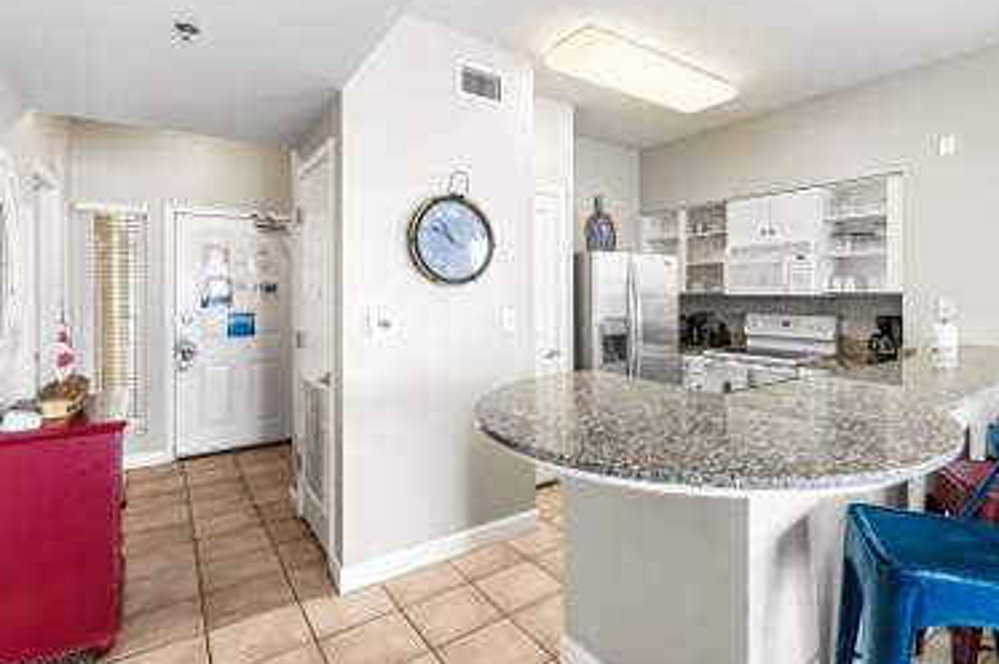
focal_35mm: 18
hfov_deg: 89.3
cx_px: 579
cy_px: 282
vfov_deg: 66.9
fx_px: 499
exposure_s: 1/60
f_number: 9
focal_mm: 14
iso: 12800
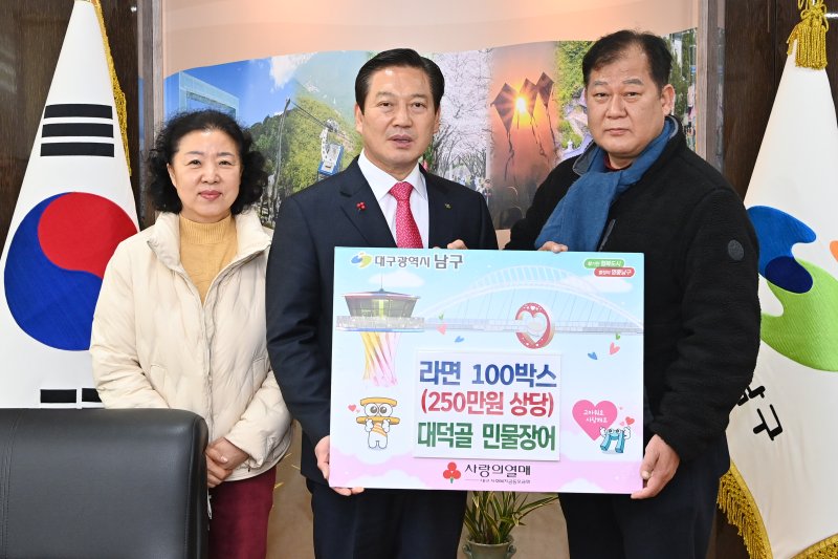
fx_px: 931
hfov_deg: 48.5
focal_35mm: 40
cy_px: 280
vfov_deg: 33.4
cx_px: 419
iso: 2500
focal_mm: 40
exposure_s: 1/200
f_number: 6.3
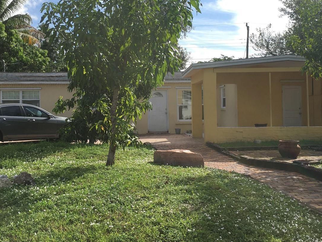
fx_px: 400
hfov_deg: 43.8
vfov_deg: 33.5
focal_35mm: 43
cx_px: 142
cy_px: 102
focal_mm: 4.15
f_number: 2.2
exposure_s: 1/1326
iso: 25
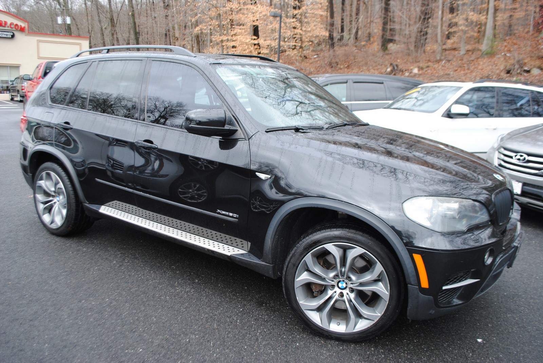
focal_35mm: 30
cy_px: 182
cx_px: 272
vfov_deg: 43.7
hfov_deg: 61.9
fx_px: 453
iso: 200
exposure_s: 1/100
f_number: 5
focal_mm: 20
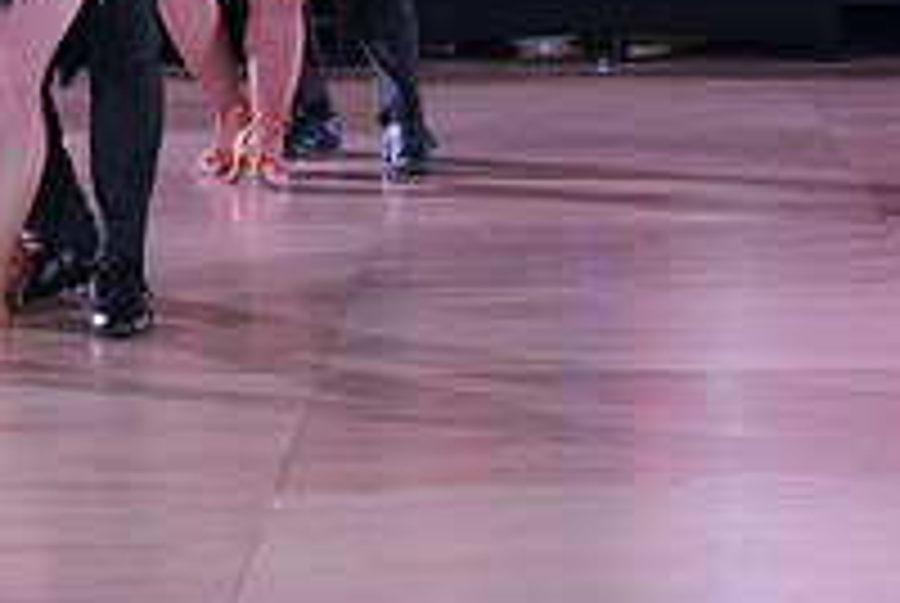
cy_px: -241
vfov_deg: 8.1
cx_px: 500
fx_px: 4206
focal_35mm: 168
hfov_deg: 12.2
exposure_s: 1/250
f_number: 5
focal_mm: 58
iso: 2500
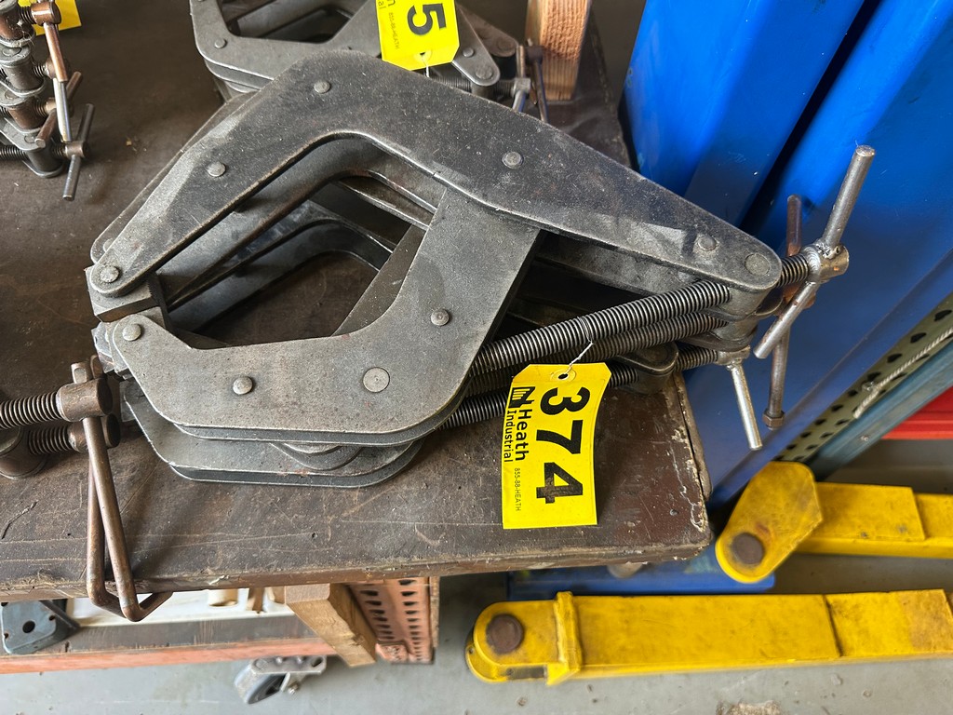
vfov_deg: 56.8
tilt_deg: -60.2
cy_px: 358
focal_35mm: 24
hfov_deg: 71.6
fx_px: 661
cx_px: 476
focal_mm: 6.86
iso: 250
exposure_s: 1/87
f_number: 1.78
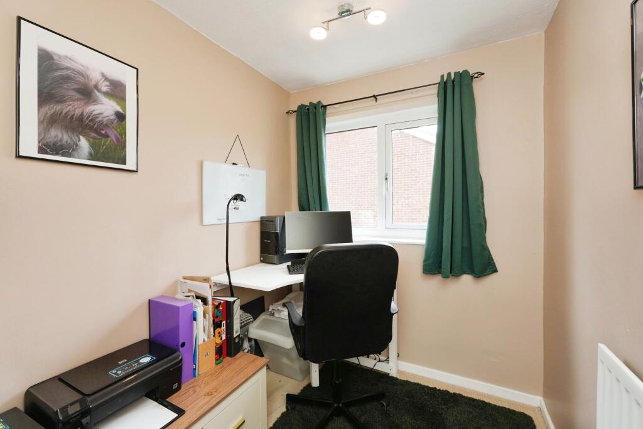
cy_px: 214
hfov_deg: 100.4
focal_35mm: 15
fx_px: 268
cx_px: 322
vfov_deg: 77.3
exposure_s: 1/100
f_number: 4
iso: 200
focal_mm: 10
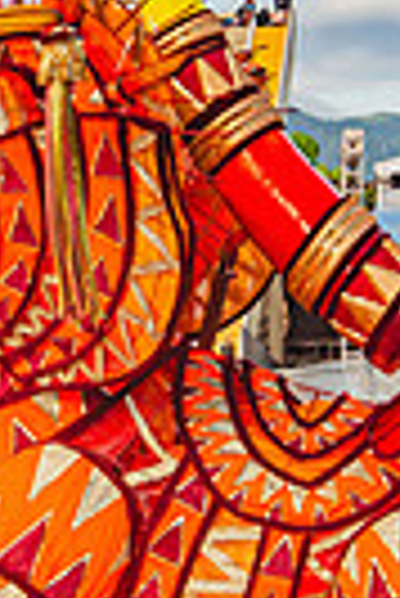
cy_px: 301
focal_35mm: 108
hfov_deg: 12.6
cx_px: 54
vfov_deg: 18.9
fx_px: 1795
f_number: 4
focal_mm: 32
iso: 200
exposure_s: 1/3200
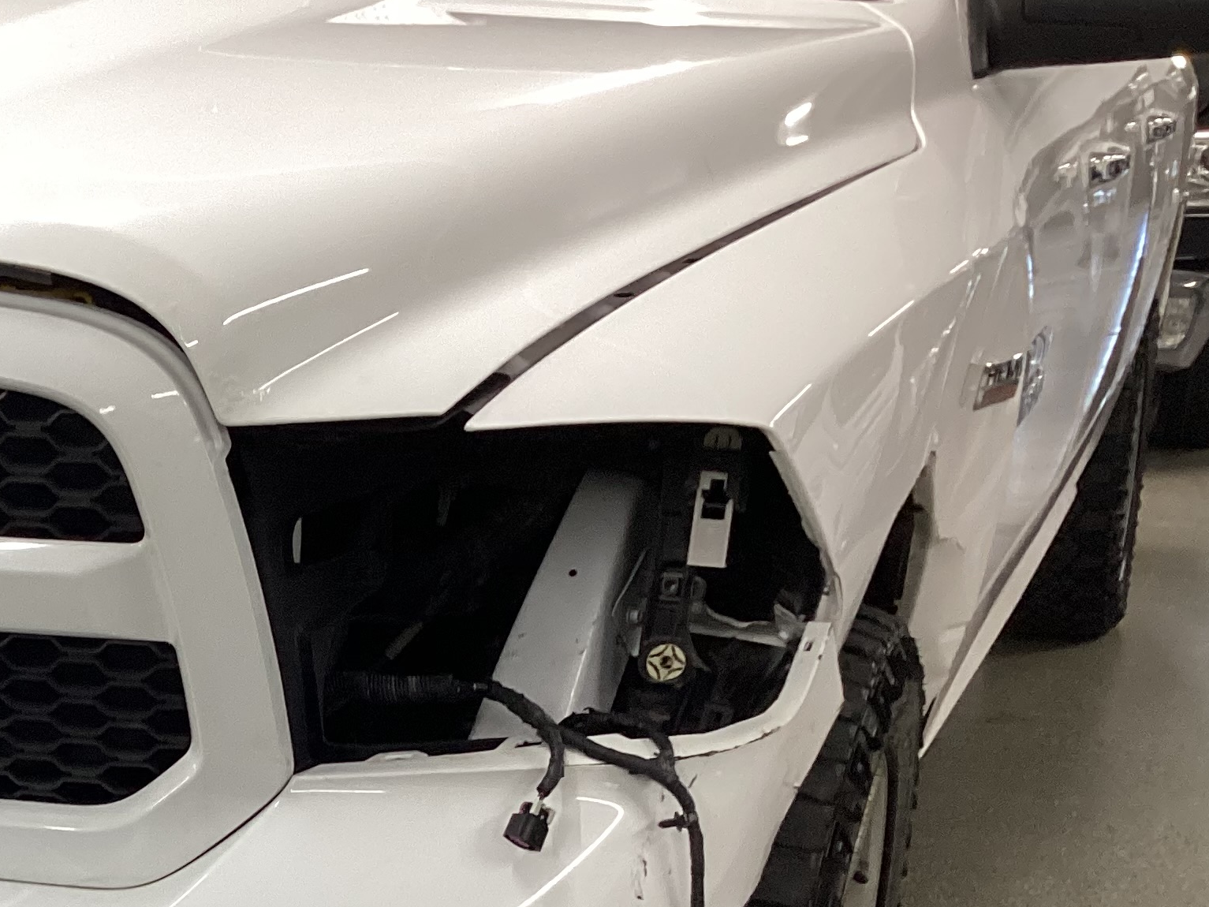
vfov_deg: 21.4
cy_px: 938
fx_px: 2305
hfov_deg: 27.7
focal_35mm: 66
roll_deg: +1.8
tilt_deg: -21.3
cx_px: 7
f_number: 2.4
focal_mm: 3.3
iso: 160
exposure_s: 1/60
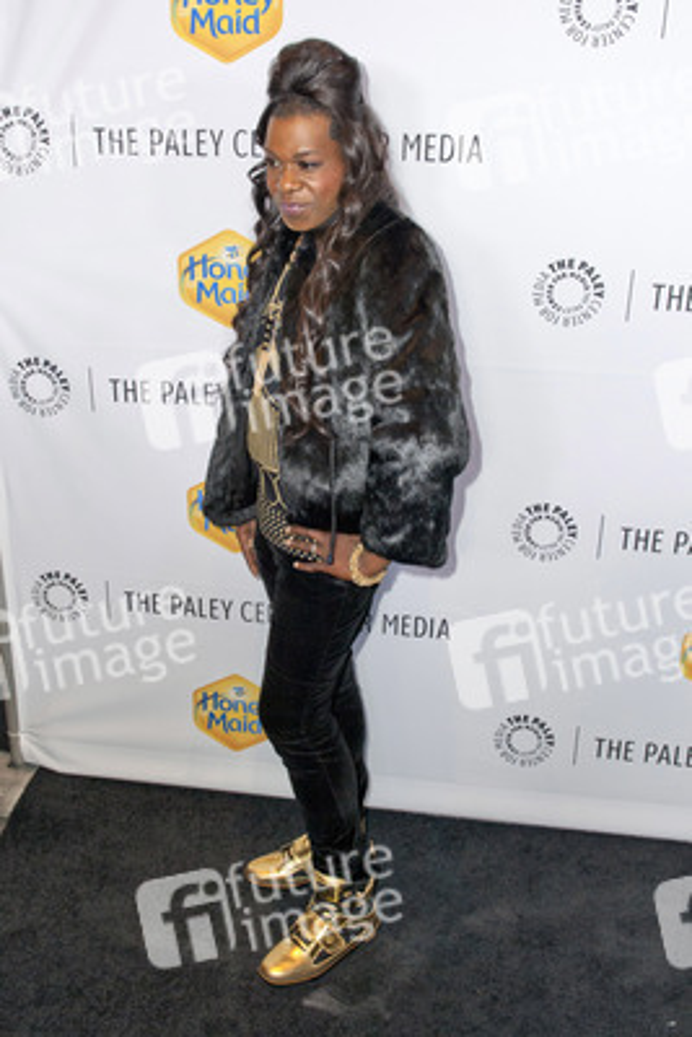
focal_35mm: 27
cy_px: 518
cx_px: 346
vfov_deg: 67.4
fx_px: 778
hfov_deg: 48.0
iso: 500
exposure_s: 1/400
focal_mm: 27
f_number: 4.5
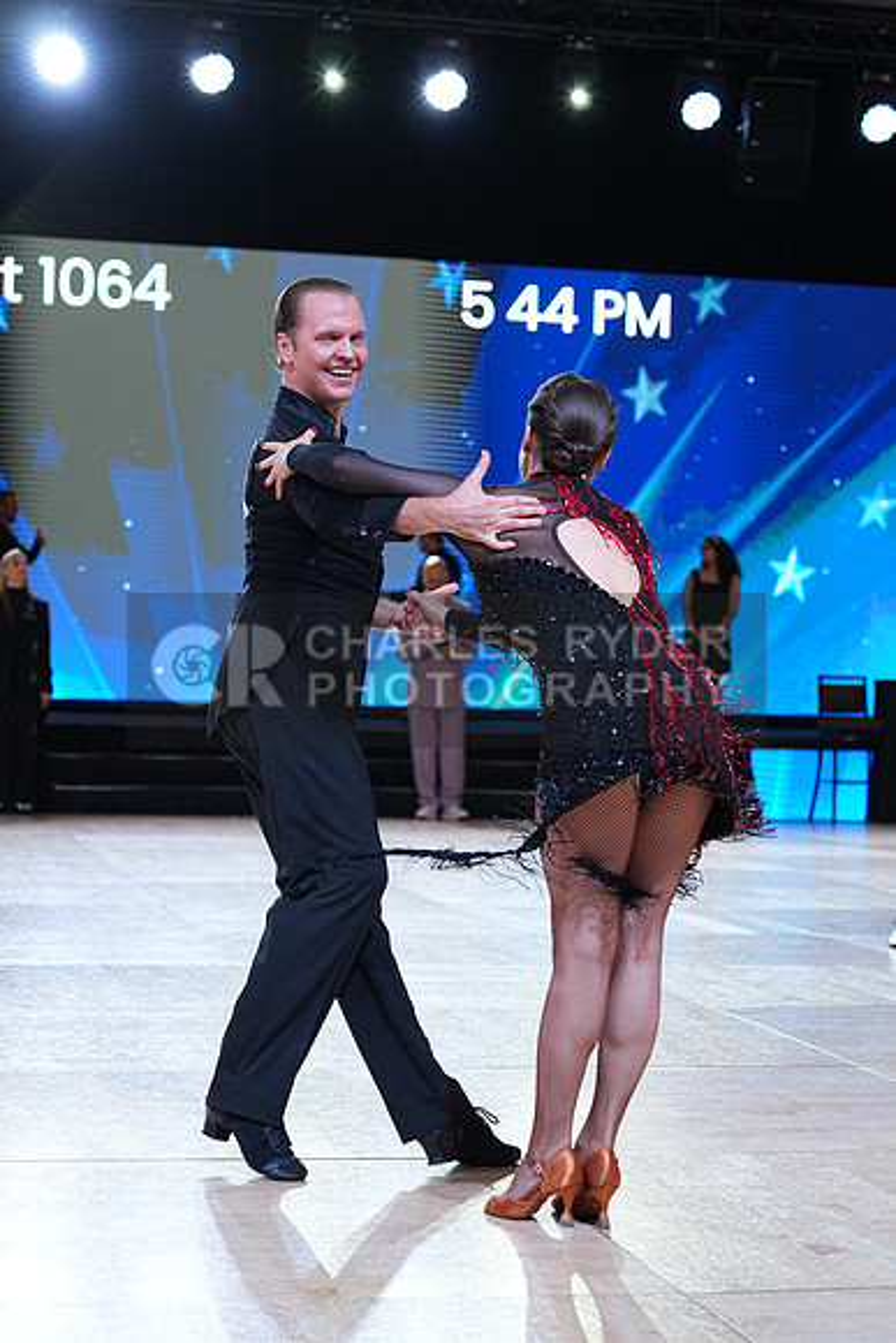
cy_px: 672
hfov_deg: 19.5
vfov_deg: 28.8
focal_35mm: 70
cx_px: 448
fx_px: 2612
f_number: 4
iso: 1600
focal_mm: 70
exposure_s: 1/500
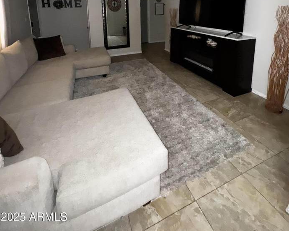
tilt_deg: -9.4
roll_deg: +1.5
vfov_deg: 62.4
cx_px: 150
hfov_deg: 83.2
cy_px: 34
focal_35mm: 19
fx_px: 163
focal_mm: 2.22
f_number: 2.2
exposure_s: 1/30
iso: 2000
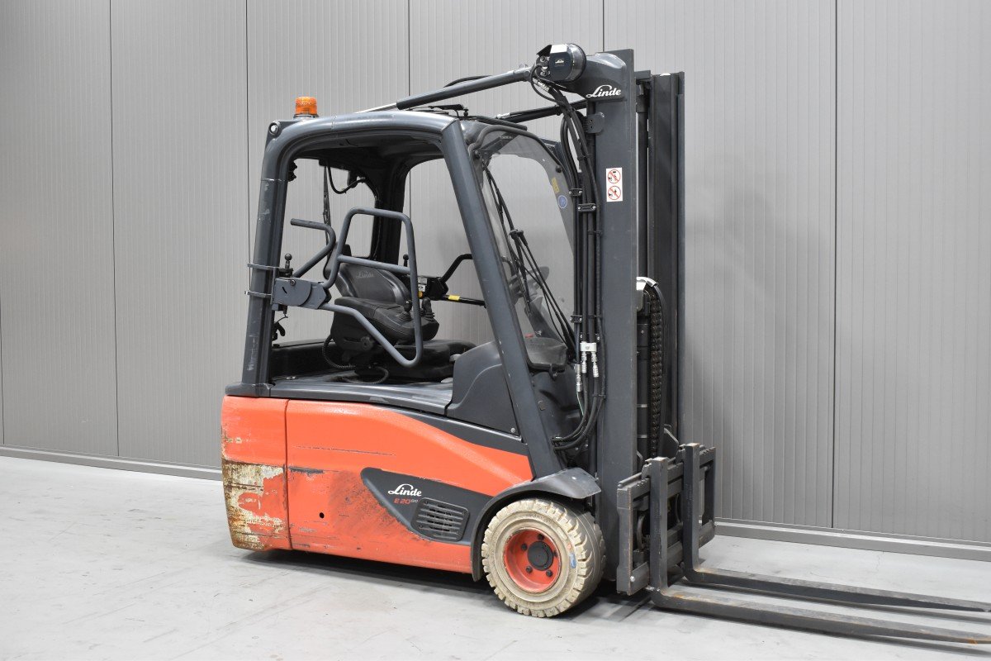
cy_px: 330
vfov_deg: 33.0
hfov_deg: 47.9
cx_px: 496
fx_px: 1115
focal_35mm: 40
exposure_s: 1/20
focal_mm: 27
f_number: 5.6
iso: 1250
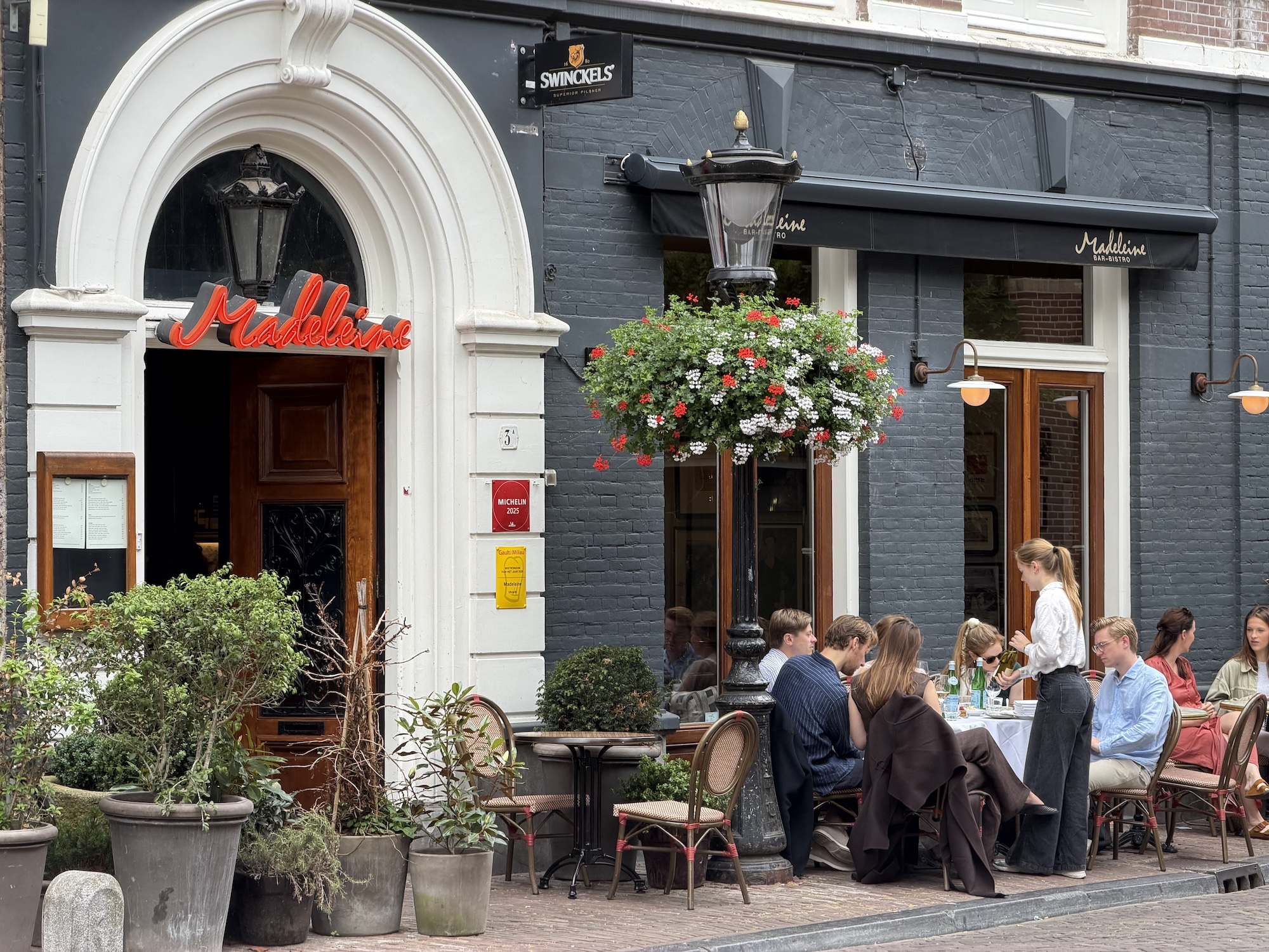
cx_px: 634
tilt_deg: +1.1
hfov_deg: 19.6
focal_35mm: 100
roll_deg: +0.2
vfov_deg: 14.8
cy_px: 476
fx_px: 3666
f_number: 2.8
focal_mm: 16.89
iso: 50
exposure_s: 1/148
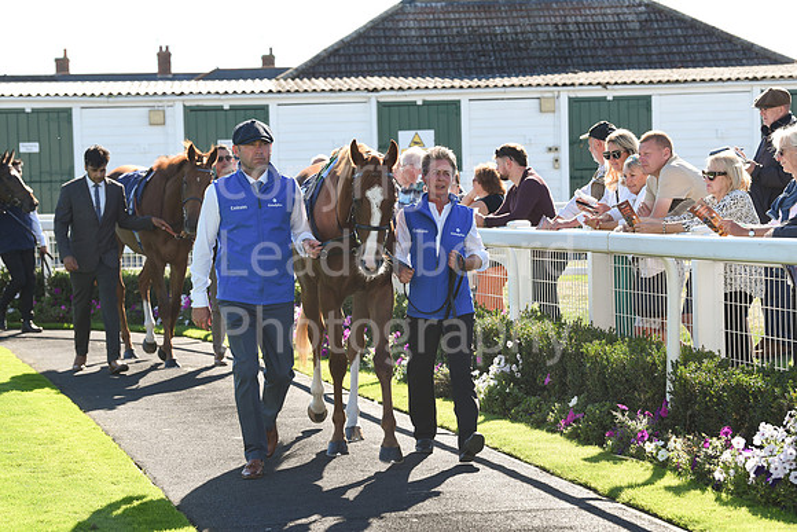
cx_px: 398
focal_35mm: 110
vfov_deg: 12.5
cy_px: 266
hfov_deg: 18.6
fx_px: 2436
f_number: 6.3
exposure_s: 1/640
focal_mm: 110
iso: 400
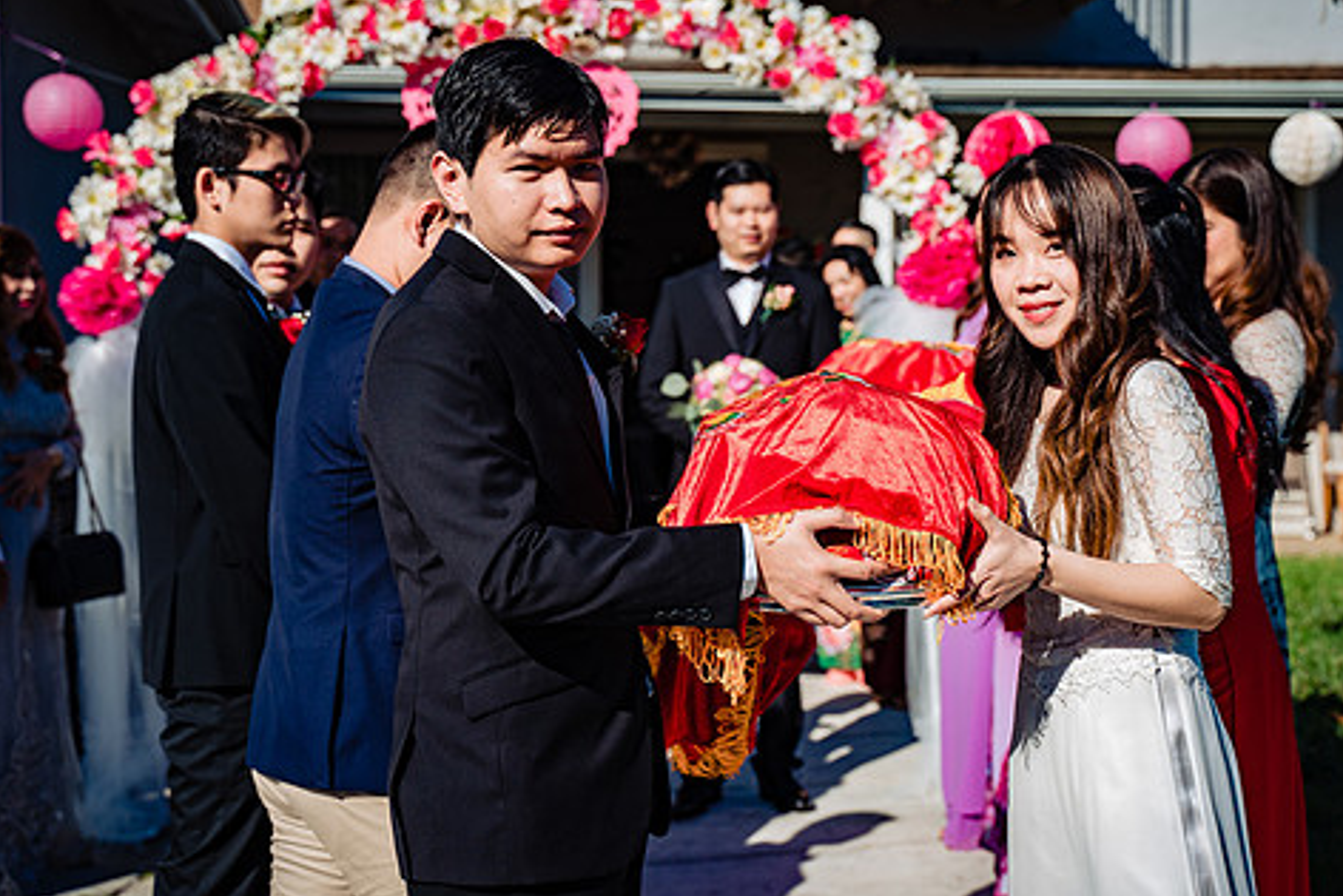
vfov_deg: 23.0
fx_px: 2202
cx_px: 700
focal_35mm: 59
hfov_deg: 33.9
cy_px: 425
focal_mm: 48
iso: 100
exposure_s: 1/1600
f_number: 3.5
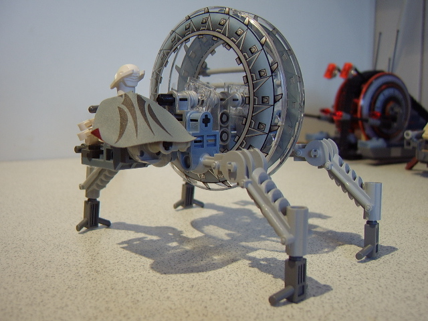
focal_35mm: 31
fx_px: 383
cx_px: 214
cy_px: 160
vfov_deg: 45.4
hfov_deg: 58.4
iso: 100
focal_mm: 8.13
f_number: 2.7
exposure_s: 1/19
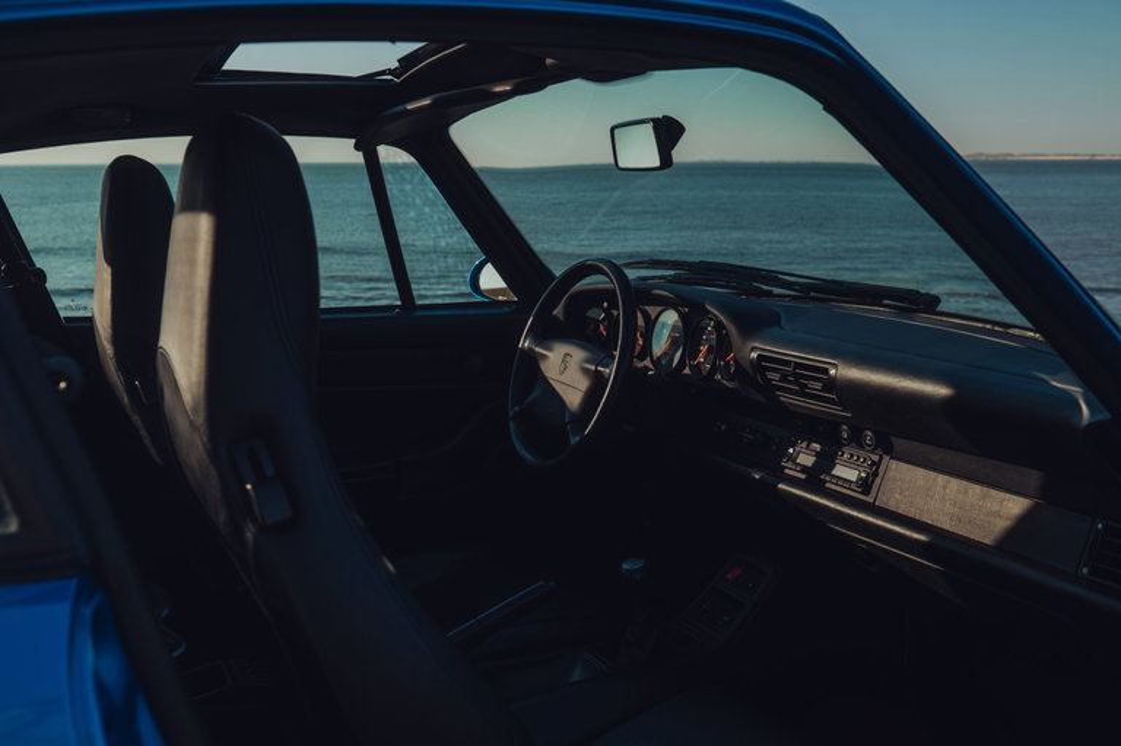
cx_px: 560
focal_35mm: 35
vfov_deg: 37.8
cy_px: 373
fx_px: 1089
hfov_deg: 54.5
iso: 200
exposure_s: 1/125
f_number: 7.1
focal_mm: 35
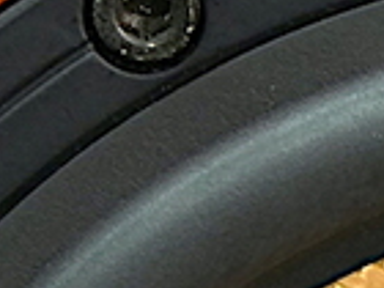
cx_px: 683
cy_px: 859
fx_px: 14088
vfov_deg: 1.2
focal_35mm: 1270
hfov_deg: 1.6
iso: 100
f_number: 5.6
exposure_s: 1/2
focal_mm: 33.2
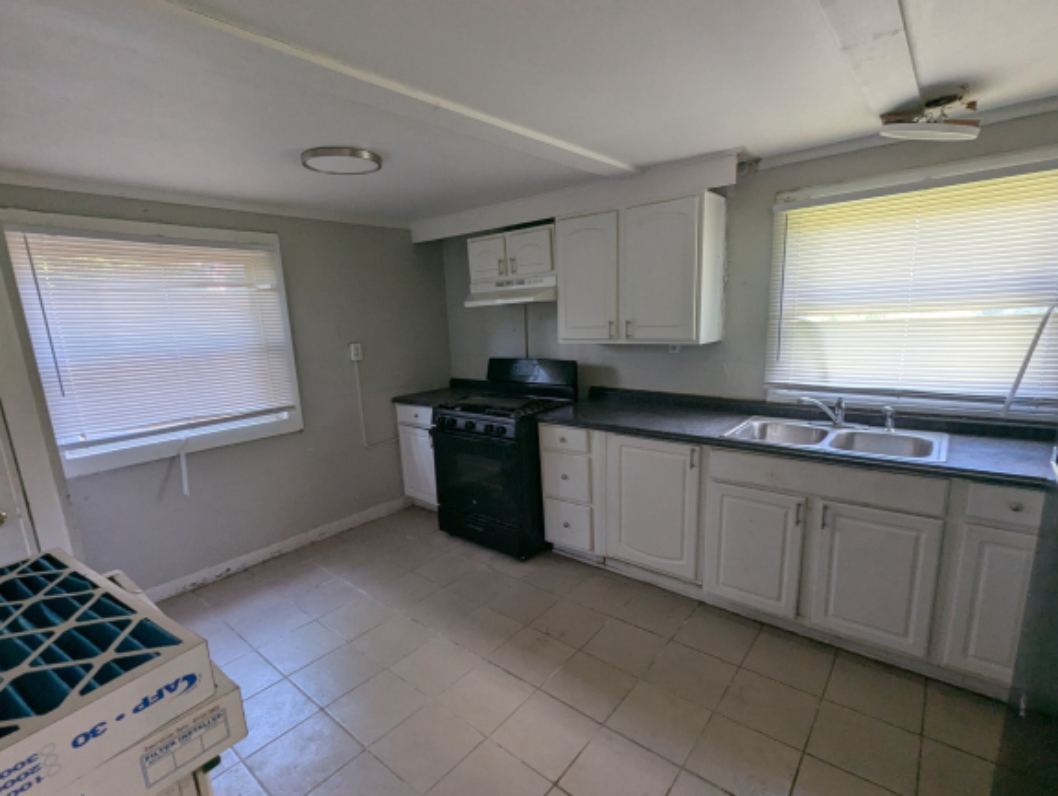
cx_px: 526
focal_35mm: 15
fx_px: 459
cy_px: 426
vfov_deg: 81.8
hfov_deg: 98.1
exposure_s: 1/65.2
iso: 87
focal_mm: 1.95
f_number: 2.2
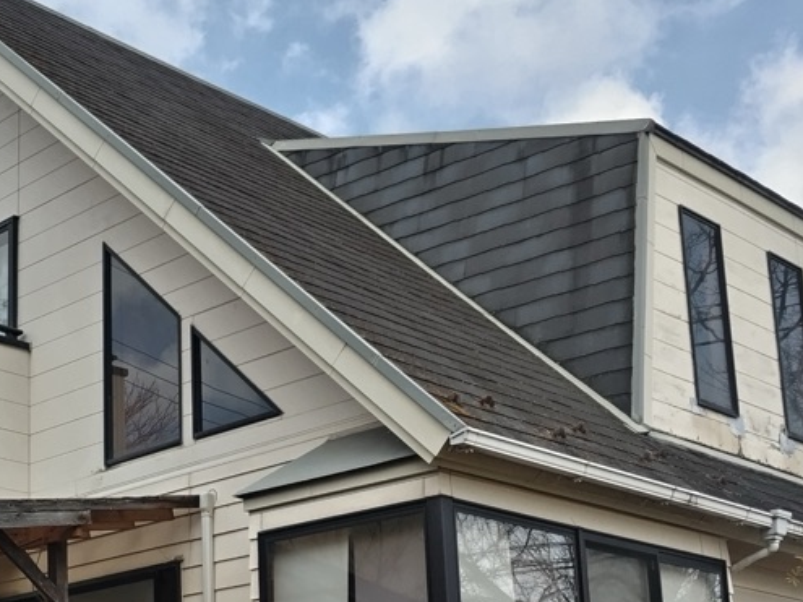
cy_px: 522
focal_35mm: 63
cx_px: 118
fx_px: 1461
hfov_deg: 29.7
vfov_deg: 22.8
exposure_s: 1/462
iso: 50
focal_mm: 4.8
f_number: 1.79
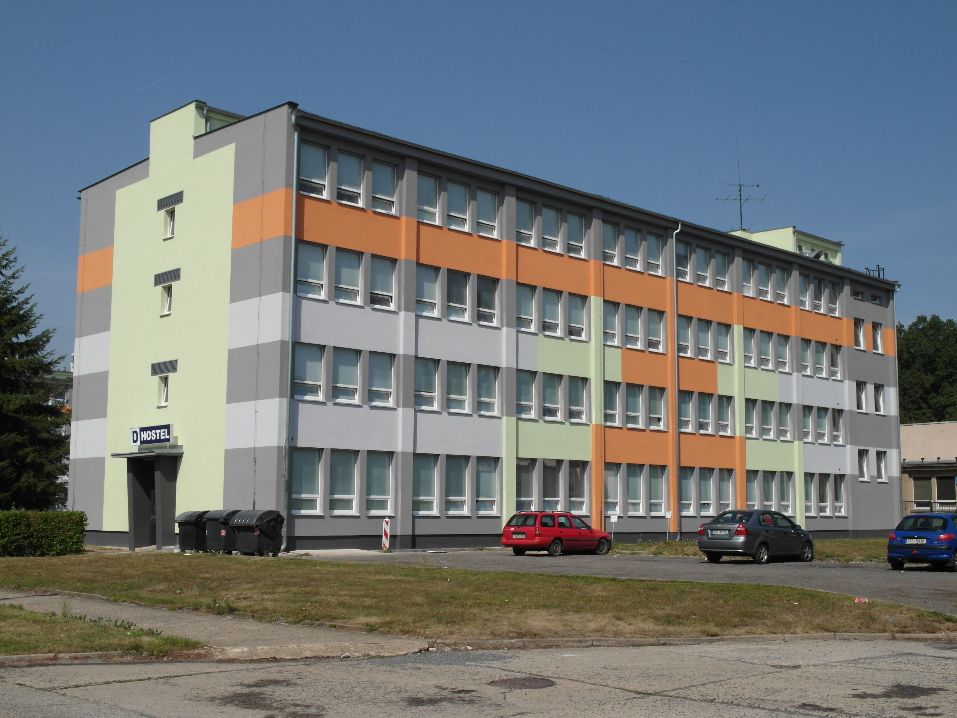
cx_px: 478
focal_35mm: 42
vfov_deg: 34.3
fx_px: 1161
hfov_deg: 44.8
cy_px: 359
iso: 80
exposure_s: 1/1000
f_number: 4.9
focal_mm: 9.1
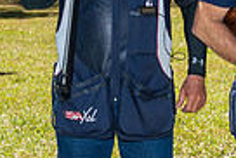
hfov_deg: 15.0
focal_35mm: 136
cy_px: 75
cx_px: 174
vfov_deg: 10.1
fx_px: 892
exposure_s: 1/160
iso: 50
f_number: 4.5
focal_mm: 32
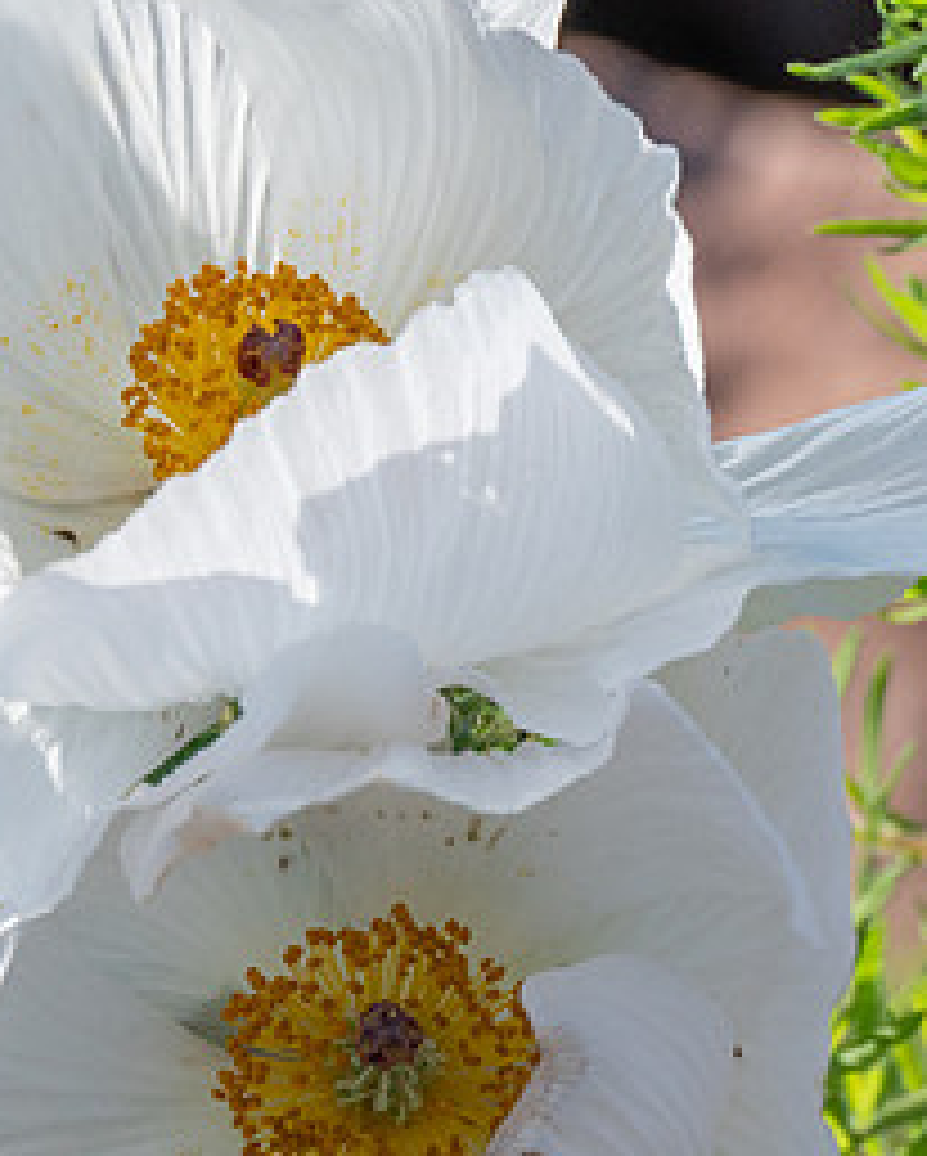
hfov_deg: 2.3
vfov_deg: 2.9
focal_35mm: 674
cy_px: 1074
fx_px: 23087
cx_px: 250
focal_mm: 230
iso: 1000
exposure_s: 1/400
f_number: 16
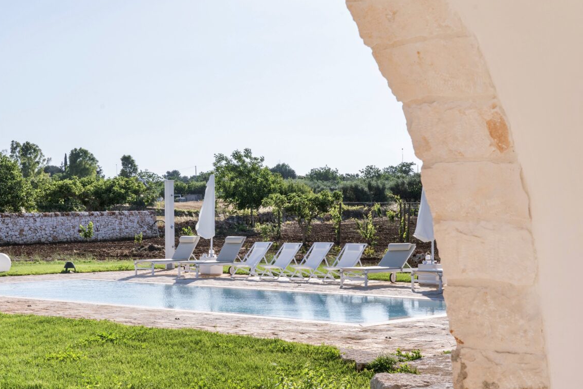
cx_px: 206
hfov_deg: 34.2
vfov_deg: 23.4
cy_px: 191
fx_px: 939
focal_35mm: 58
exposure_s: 1/400
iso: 500
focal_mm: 43
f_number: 16
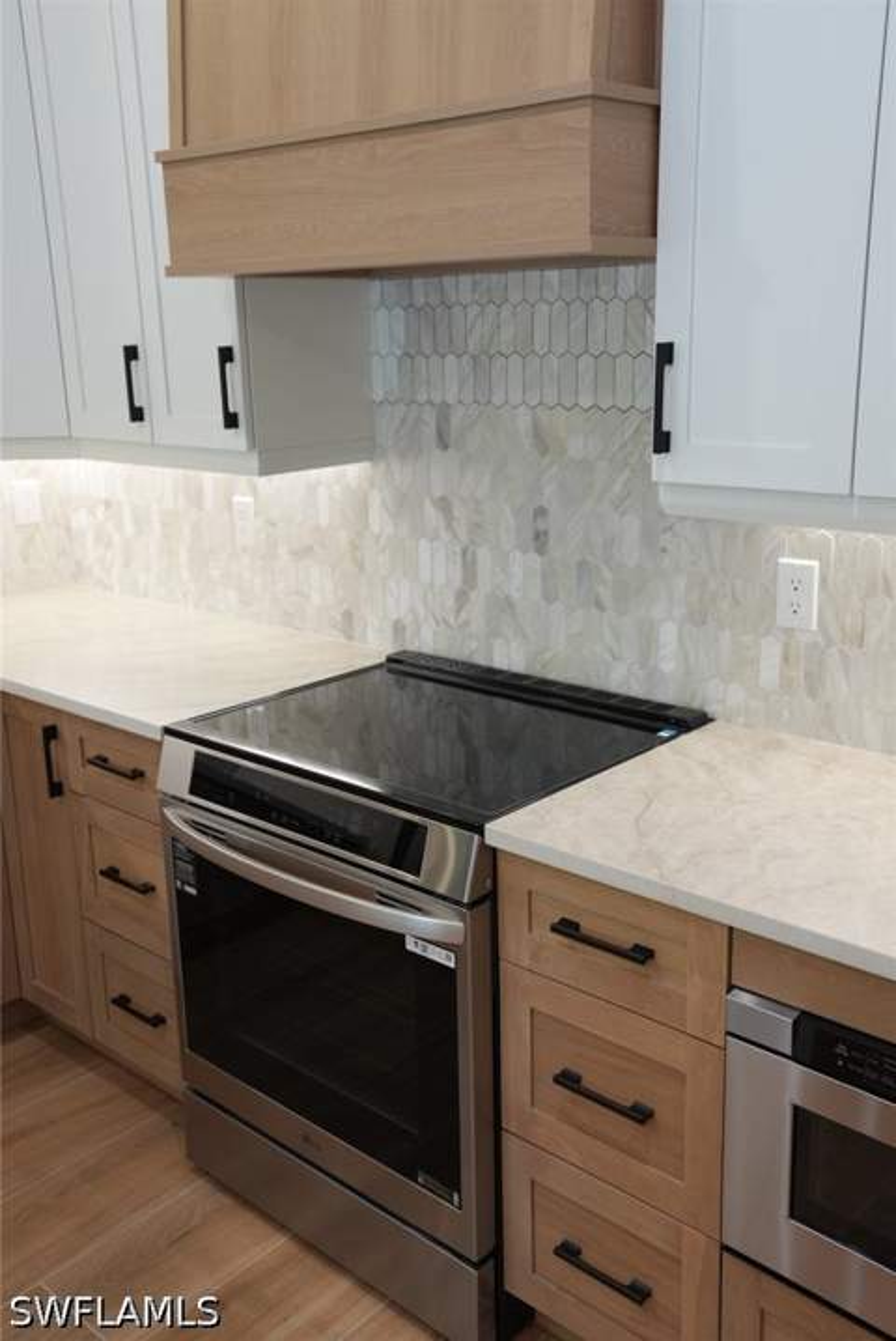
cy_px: 670
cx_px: 448
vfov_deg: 54.4
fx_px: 1304
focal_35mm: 35
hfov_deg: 37.9
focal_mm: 35
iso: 1250
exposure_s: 1/160
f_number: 4
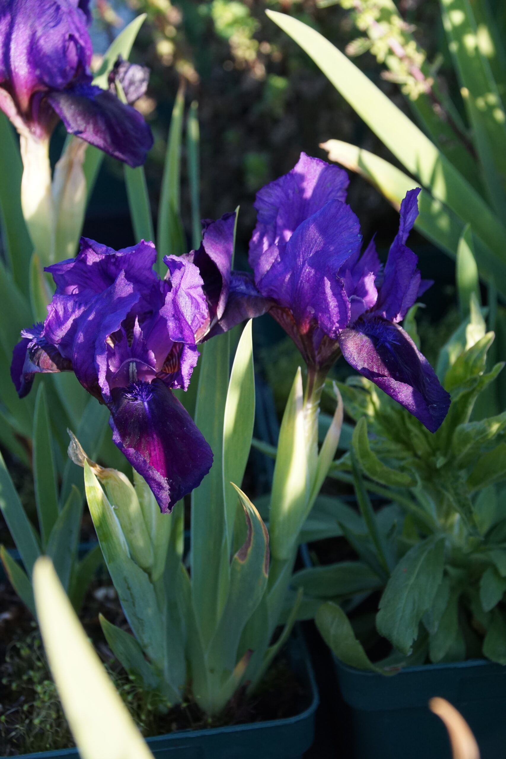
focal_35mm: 105
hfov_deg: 13.0
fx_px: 2213
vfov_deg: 19.5
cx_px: 253
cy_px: 380
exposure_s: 1/250
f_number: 8
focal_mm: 70
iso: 800
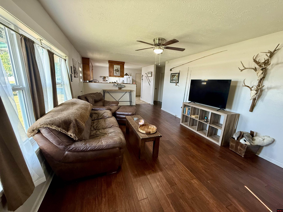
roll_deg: -2.5
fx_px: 114
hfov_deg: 102.1
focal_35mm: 14
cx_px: 142
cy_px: 106
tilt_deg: -12.9
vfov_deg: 85.7
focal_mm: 2.22
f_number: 2.2
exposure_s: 1/60
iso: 400
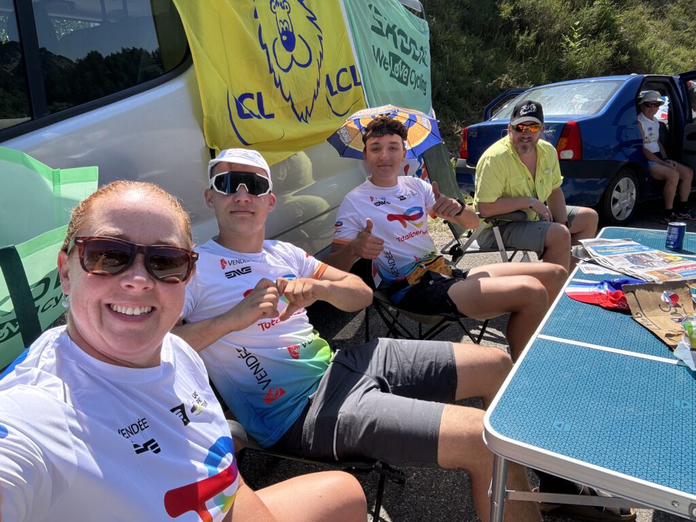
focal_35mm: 23
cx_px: 348
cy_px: 261
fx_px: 462
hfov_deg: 73.9
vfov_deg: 58.9
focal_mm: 2.69
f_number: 1.9
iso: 25
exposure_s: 1/659
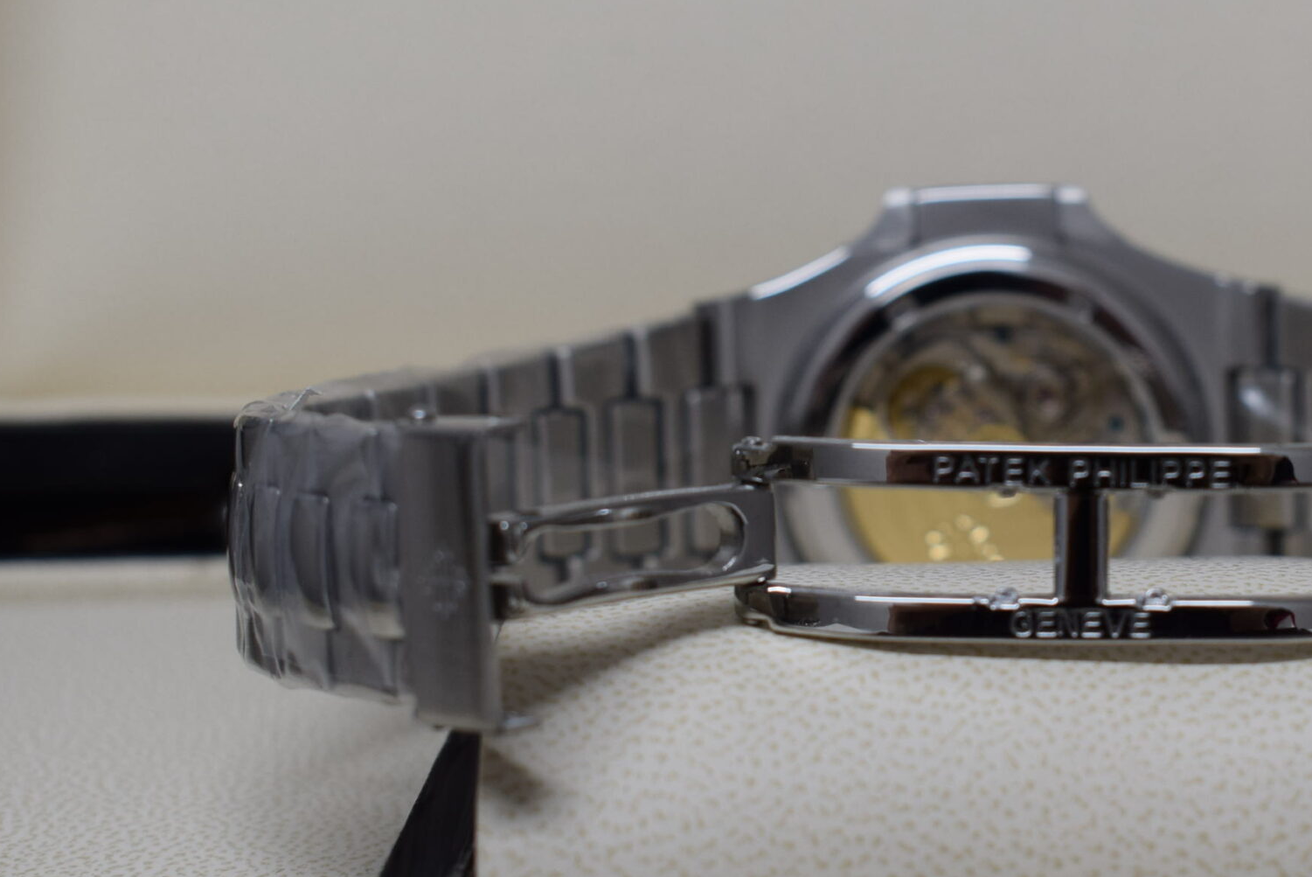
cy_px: 424
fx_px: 3173
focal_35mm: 87
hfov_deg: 23.0
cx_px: 1079
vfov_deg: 15.7
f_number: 7.1
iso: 400
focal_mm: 34
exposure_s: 1/40
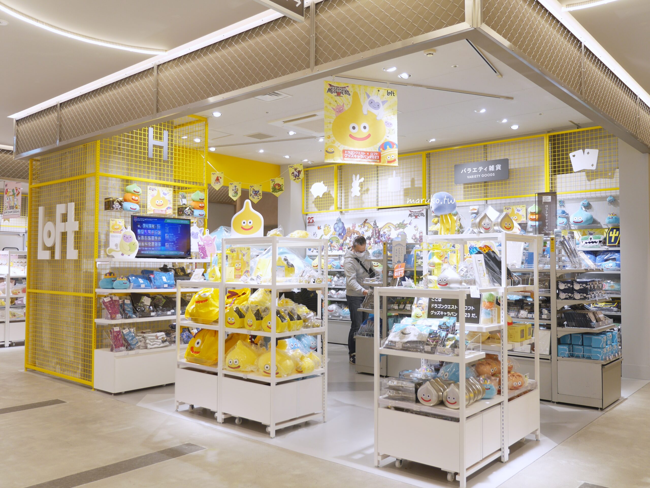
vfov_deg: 46.8
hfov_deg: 59.9
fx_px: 564
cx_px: 325
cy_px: 244
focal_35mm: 30
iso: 200
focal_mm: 15
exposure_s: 1/80
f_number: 2.8
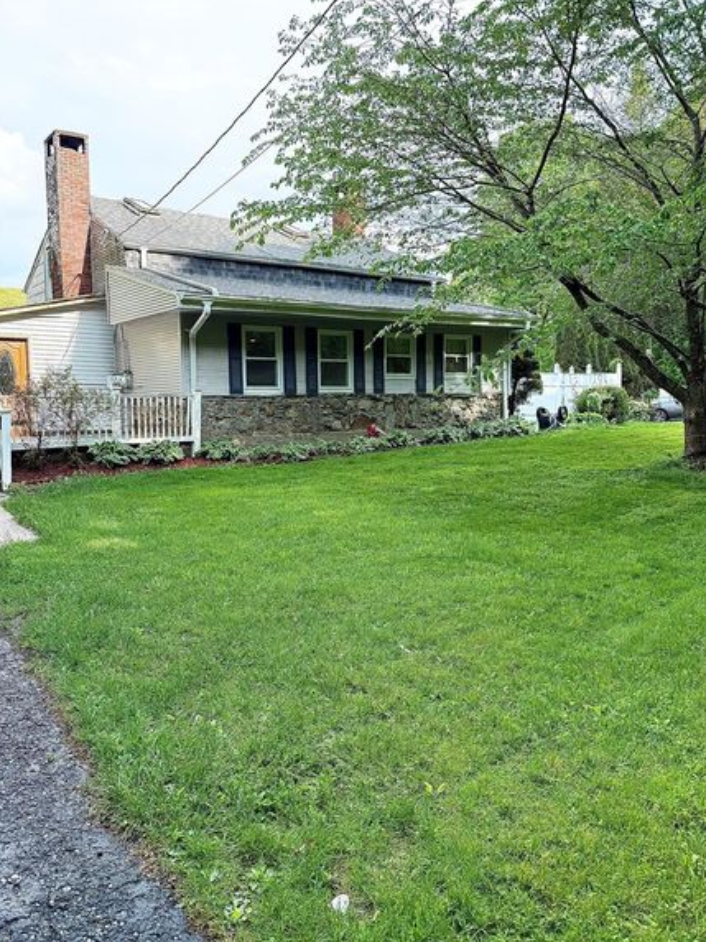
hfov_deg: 49.6
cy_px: 465
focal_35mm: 28
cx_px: 300
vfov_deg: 63.4
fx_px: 761
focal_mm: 6.76
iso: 100
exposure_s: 1/1437
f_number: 1.78
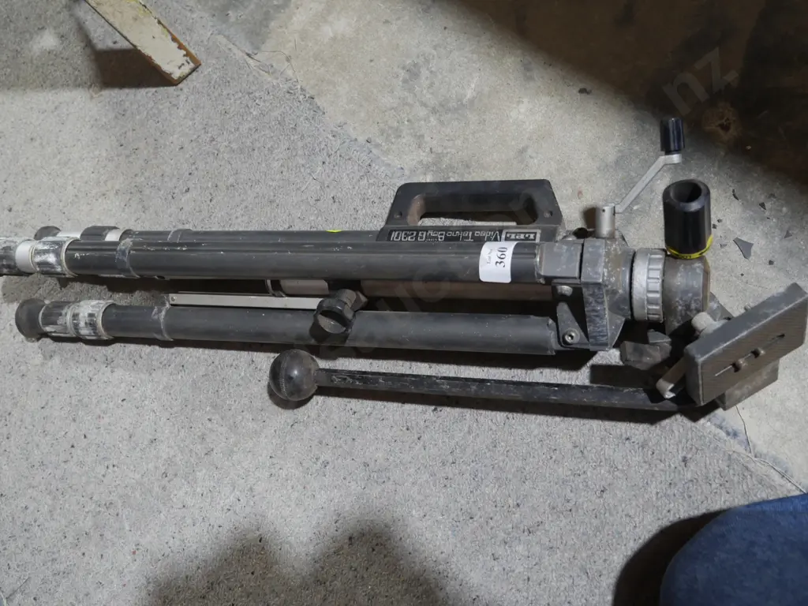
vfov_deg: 39.7
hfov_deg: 51.4
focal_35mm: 36
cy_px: 303
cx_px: 404
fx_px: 840
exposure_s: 1/60
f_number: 4
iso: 640
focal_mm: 18
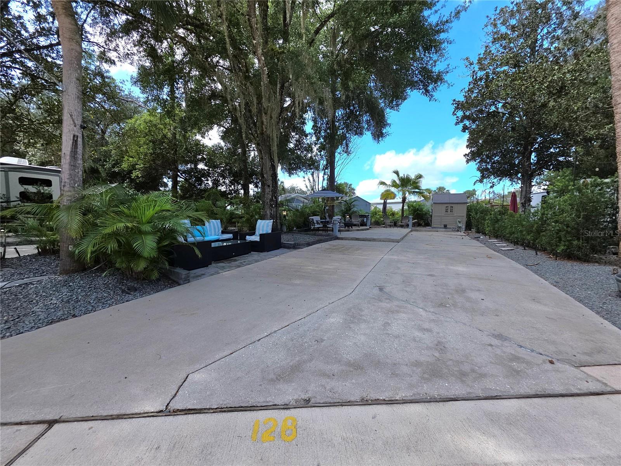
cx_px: 310
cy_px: 233
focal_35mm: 13
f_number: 1.9
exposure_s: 1/435
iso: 20
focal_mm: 2.2
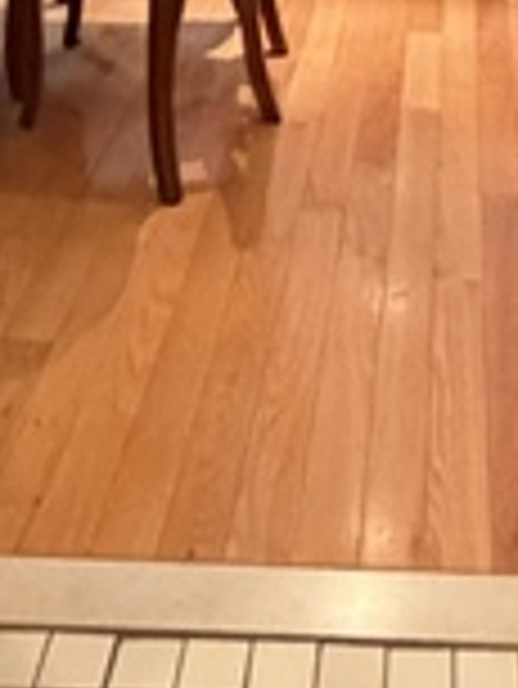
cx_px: 410
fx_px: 1454
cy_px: -387
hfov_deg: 20.0
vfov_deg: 21.6
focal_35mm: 73
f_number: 2.2
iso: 640
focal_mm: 2.22
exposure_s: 1/60
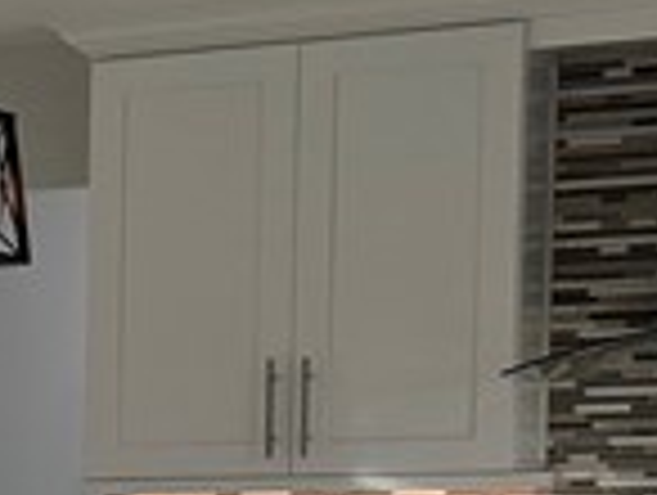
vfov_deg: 8.6
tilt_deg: -6.0
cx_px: -1179
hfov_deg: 9.6
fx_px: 3194
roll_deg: +1.1
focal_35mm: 168
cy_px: 801
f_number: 1.78
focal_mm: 6.86
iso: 80
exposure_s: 1/1393
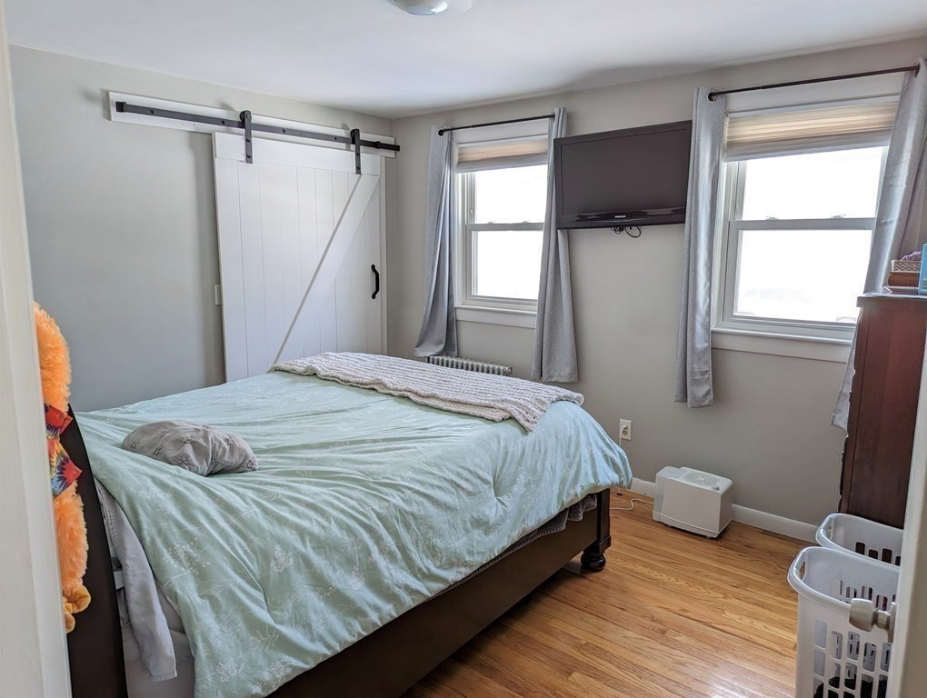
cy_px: 349
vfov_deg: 56.9
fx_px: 644
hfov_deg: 71.5
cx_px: 464
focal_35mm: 24
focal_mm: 6.81
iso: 86
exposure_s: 1/90
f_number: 1.85
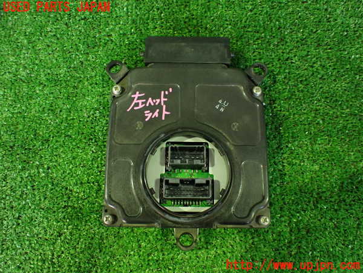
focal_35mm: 30
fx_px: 315
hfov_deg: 60.0
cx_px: 182
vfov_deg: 46.8
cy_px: 136
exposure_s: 1/30
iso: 1000
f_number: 2.3
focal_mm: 5.4
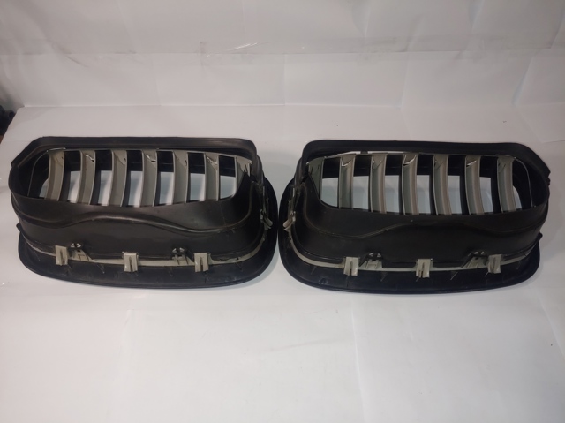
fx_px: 408
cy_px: 212
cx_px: 282
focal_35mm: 25
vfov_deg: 54.8
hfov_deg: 69.4
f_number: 1.5
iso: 100
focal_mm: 4.23
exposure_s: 1/120
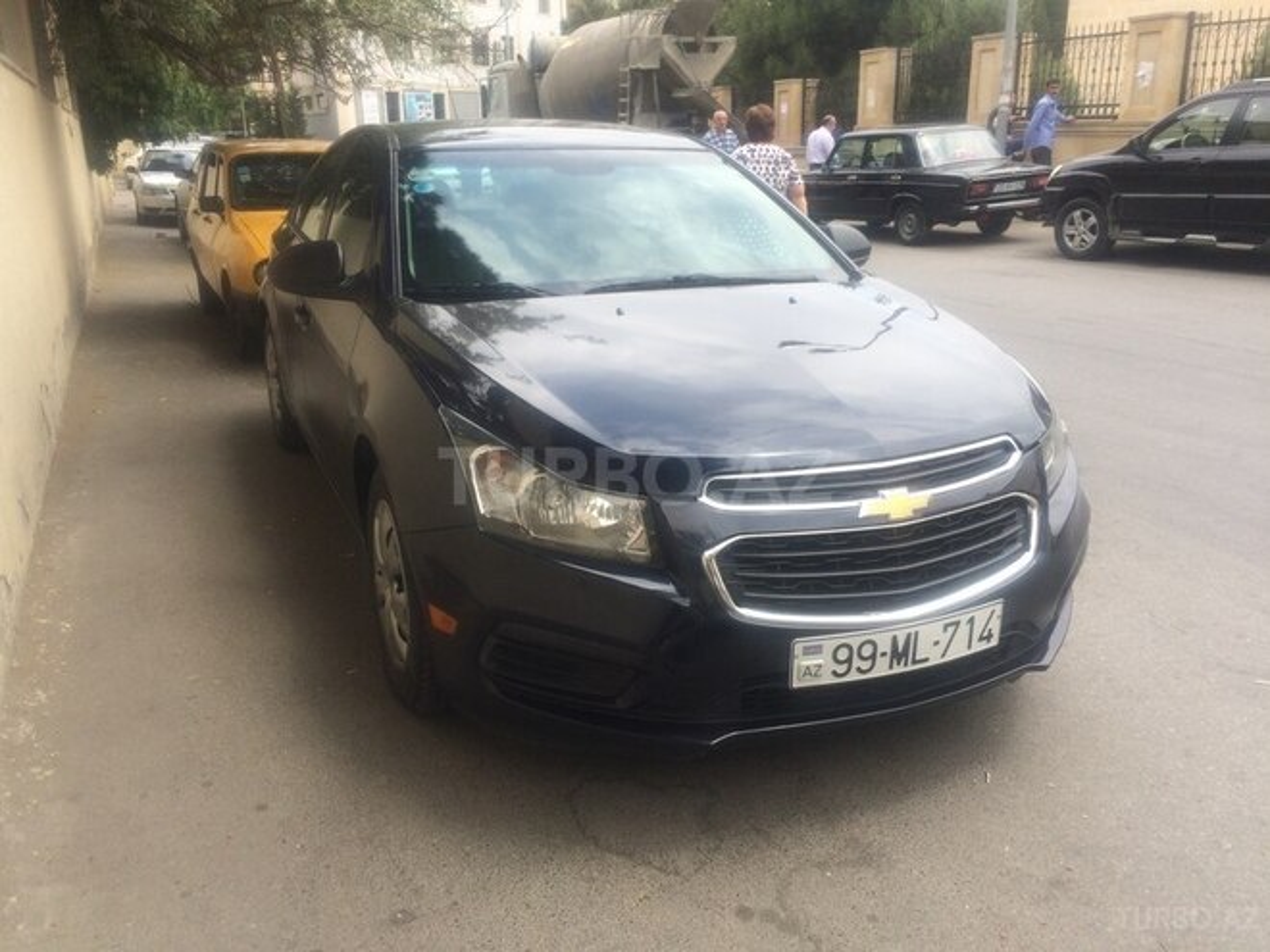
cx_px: 635
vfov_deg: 48.2
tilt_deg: -18.1
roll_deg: -0.3
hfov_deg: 61.7
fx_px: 1064
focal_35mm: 29
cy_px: 476
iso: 32
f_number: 2.2
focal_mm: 4.15
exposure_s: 1/892
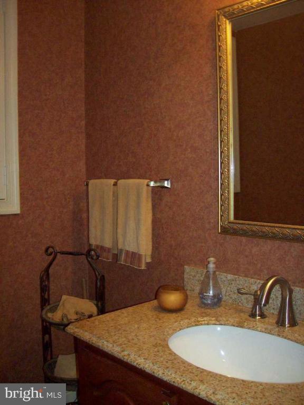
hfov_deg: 39.7
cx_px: 152
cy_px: 202
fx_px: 422
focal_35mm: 36
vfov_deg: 51.4
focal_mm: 6
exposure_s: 1/64
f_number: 2.7
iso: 140
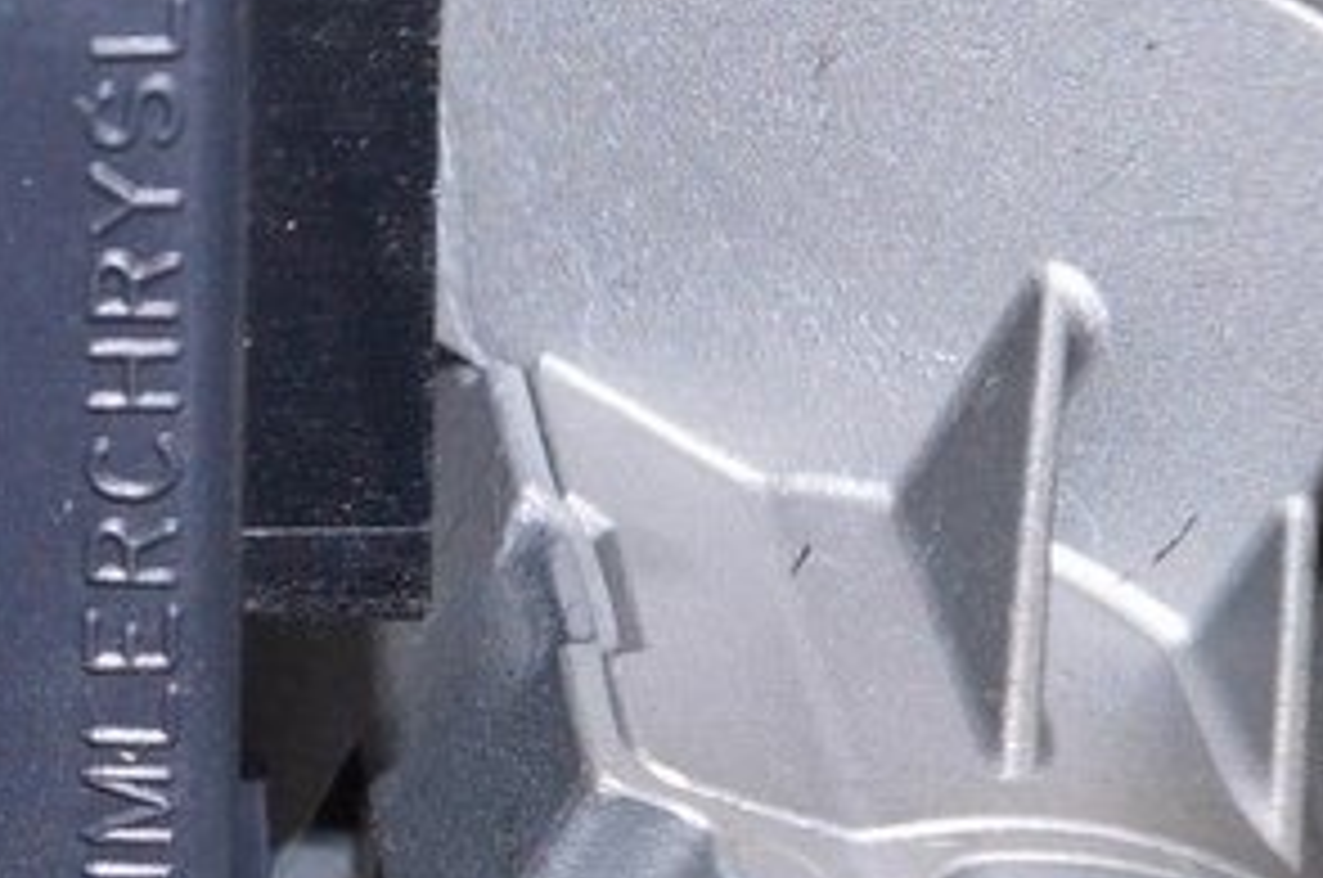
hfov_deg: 13.7
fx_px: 4990
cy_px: 768
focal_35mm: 136
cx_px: -963
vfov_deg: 10.0
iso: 1600
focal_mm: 26
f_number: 8
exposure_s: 1/160
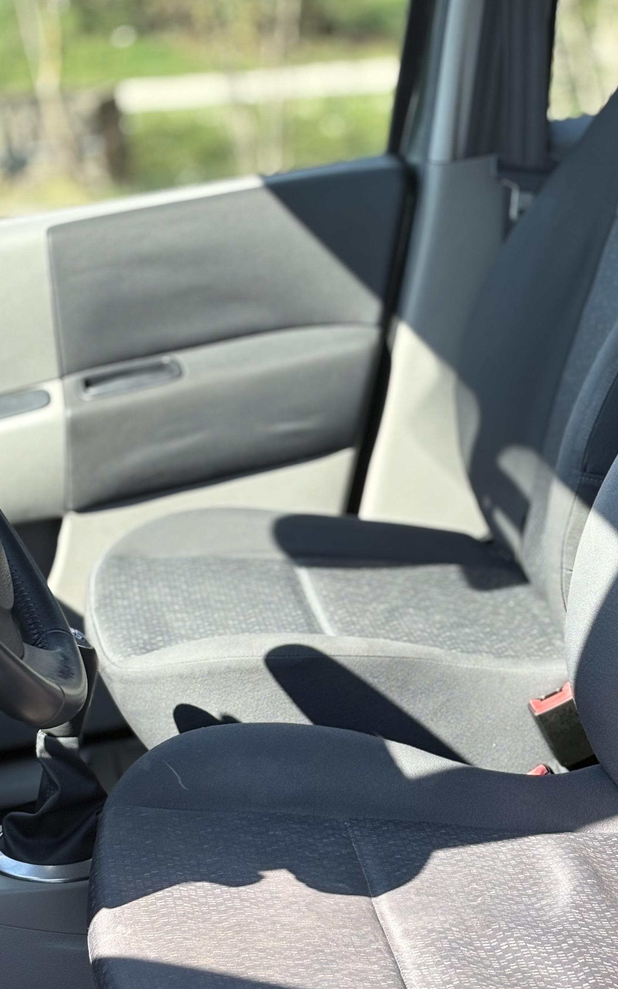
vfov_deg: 24.9
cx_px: 393
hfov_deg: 15.7
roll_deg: +7.6
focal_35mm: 83
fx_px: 2236
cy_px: 514
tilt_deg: -17.6
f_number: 1.6
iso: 32
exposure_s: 1/566
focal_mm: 5.96
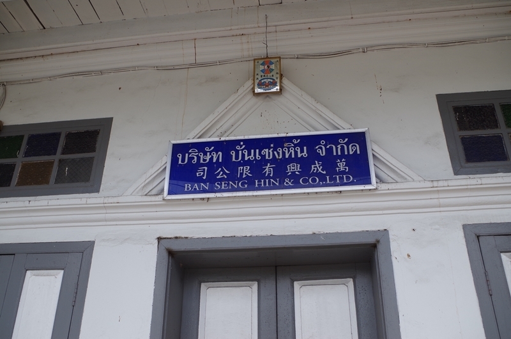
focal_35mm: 31
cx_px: 256
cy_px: 170
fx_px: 439
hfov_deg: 60.4
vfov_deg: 42.2
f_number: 6.3
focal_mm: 21.25
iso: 200
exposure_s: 1/125
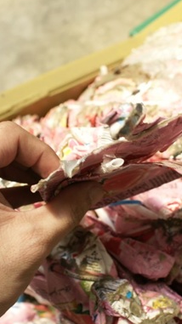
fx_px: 507
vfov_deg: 35.4
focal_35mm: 59
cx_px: 106
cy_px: 176
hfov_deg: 20.3
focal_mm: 22
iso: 100
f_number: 5.6
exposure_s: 1/60
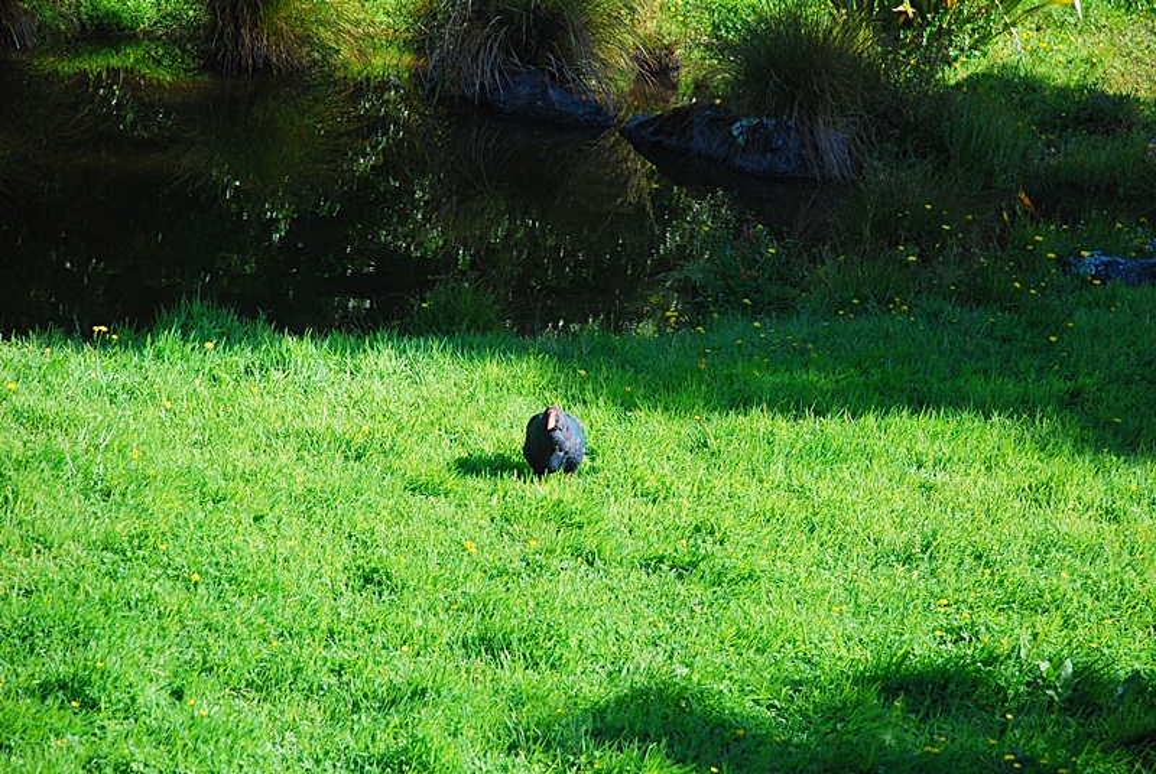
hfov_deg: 13.0
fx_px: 5065
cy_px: 387
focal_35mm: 158
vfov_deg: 8.7
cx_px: 578
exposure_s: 1/500
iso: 400
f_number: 5.6
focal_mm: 105
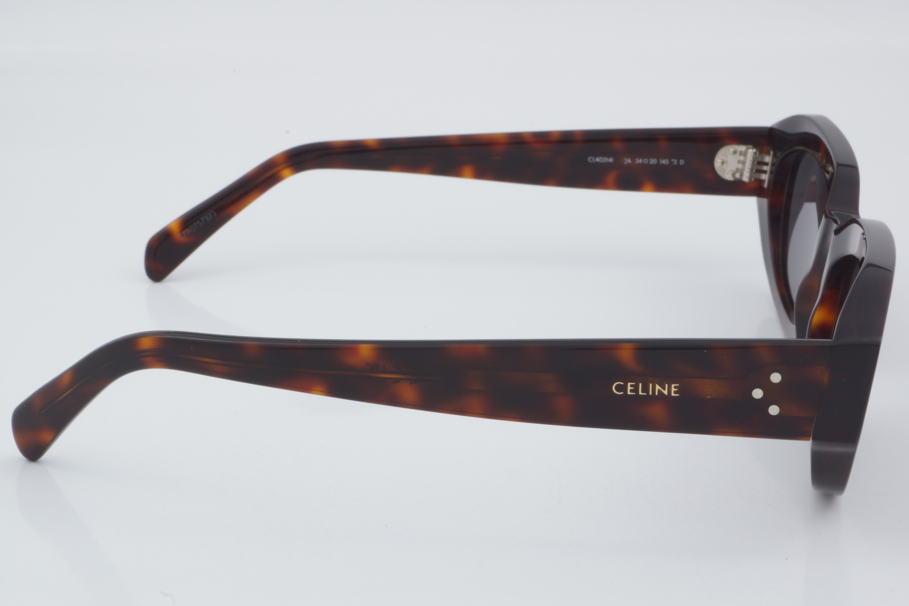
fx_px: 1894
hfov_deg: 27.0
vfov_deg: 18.2
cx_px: 454
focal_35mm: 75
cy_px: 303
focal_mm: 50
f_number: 32
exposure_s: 1/3
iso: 100
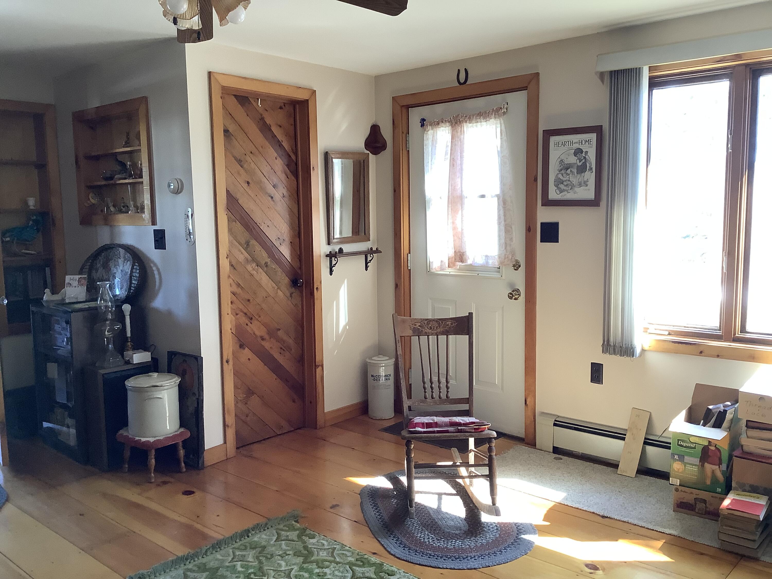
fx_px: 691
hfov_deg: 58.4
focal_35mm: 31
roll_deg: +0.2
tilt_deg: -6.6
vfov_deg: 45.4
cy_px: 290
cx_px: 386
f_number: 2.4
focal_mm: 3.3
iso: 125
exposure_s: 1/60
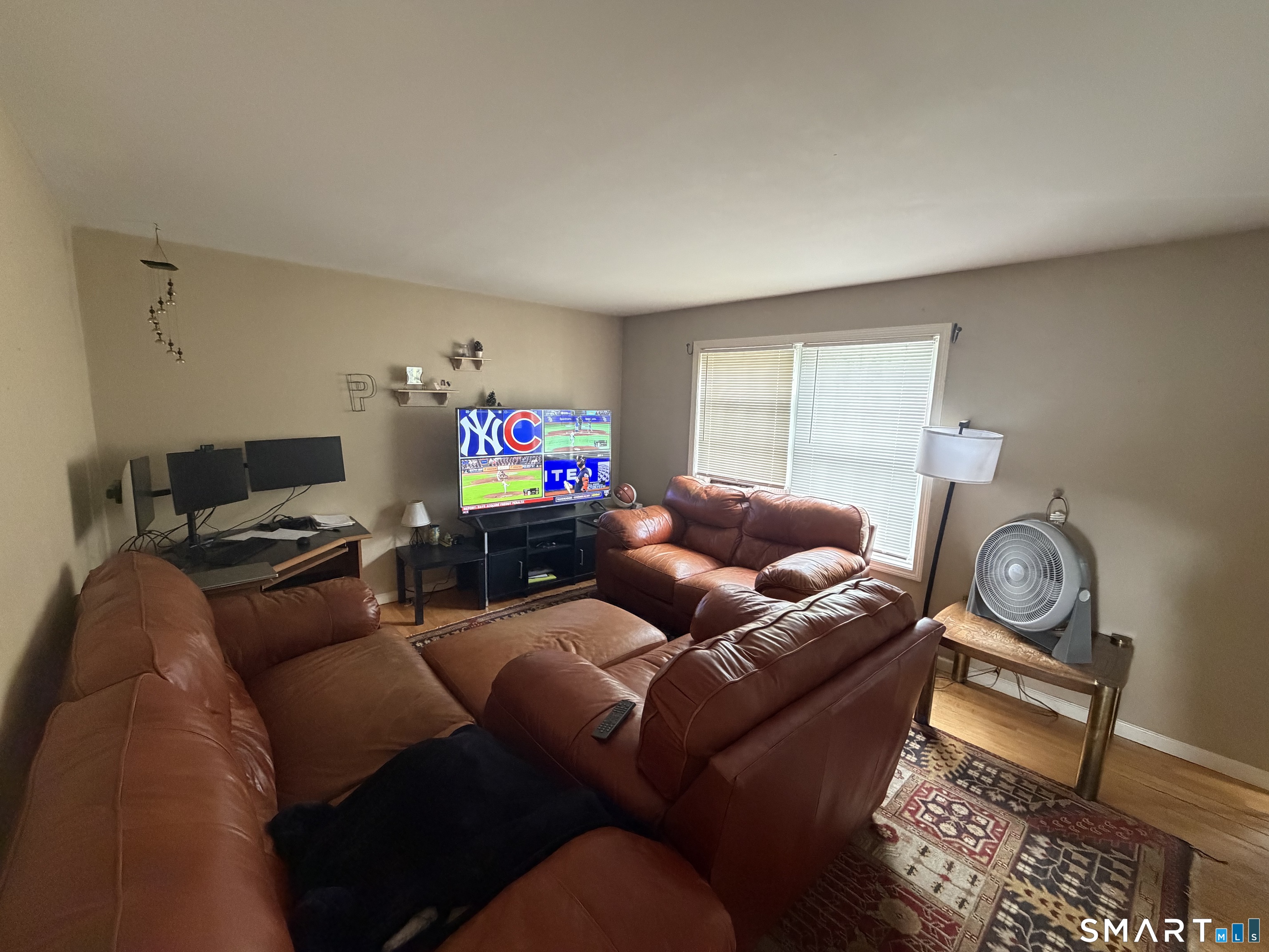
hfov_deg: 102.1
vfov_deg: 85.7
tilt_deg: -8.7
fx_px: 513
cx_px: 634
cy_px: 476
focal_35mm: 14
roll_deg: -1.7
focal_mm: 2.22
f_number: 2.2
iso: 800
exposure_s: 1/60
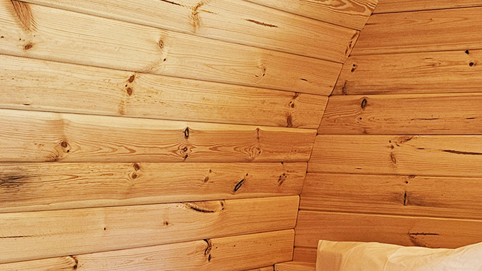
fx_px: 920
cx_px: 314
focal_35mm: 72
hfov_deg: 29.2
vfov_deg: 16.7
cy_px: 201
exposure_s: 1/100
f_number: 1.8
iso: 64
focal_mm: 5.4
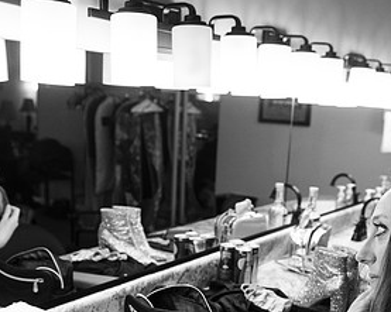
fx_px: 578
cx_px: 215
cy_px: 264
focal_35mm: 50
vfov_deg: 29.3
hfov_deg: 37.3
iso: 1600
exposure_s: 1/500
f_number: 3.2
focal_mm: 24
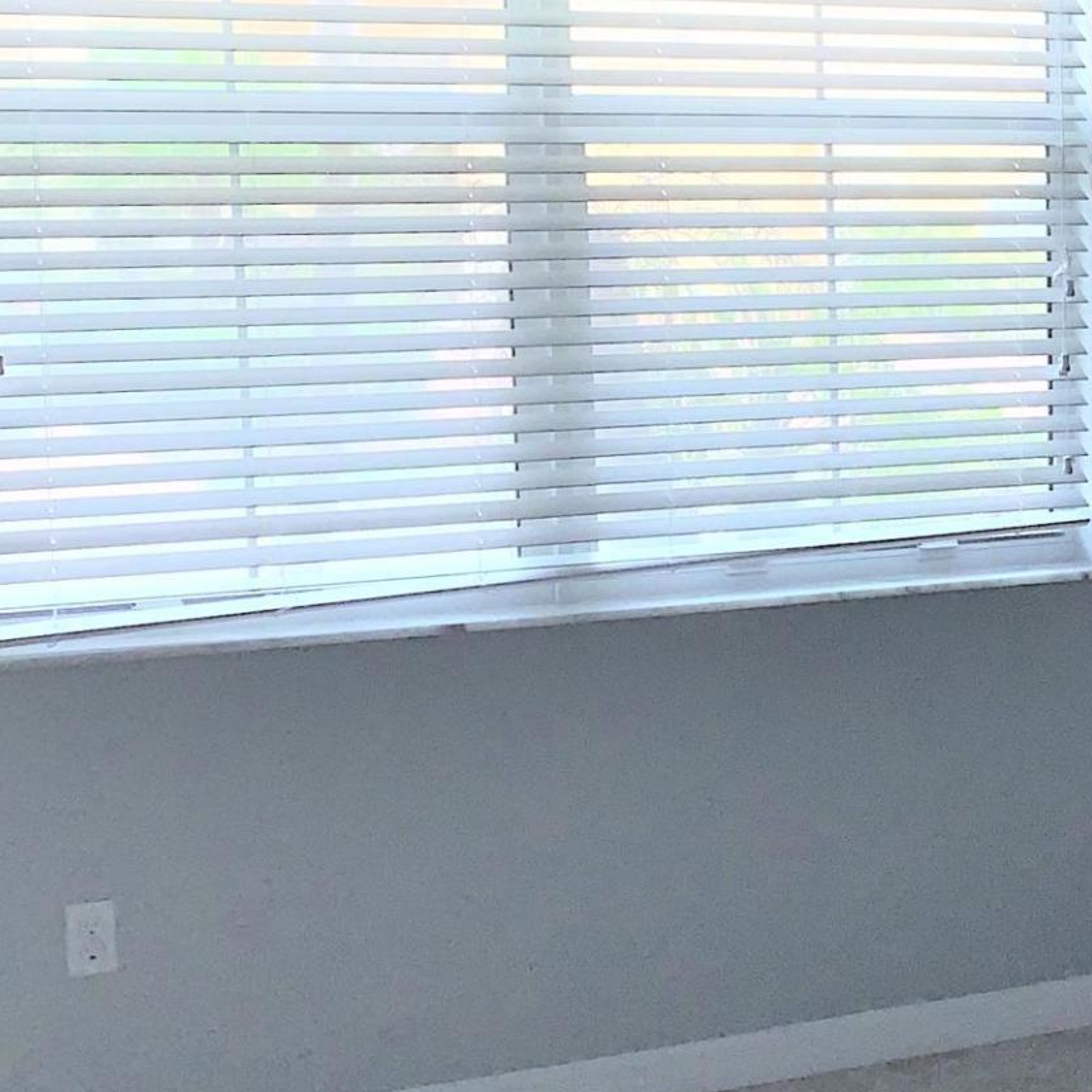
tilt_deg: -6.6
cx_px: 1476
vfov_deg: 21.6
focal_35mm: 80
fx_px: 2855
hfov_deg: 19.7
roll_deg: -0.6
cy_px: 518
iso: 25
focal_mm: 4.25
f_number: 1.8
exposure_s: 1/297
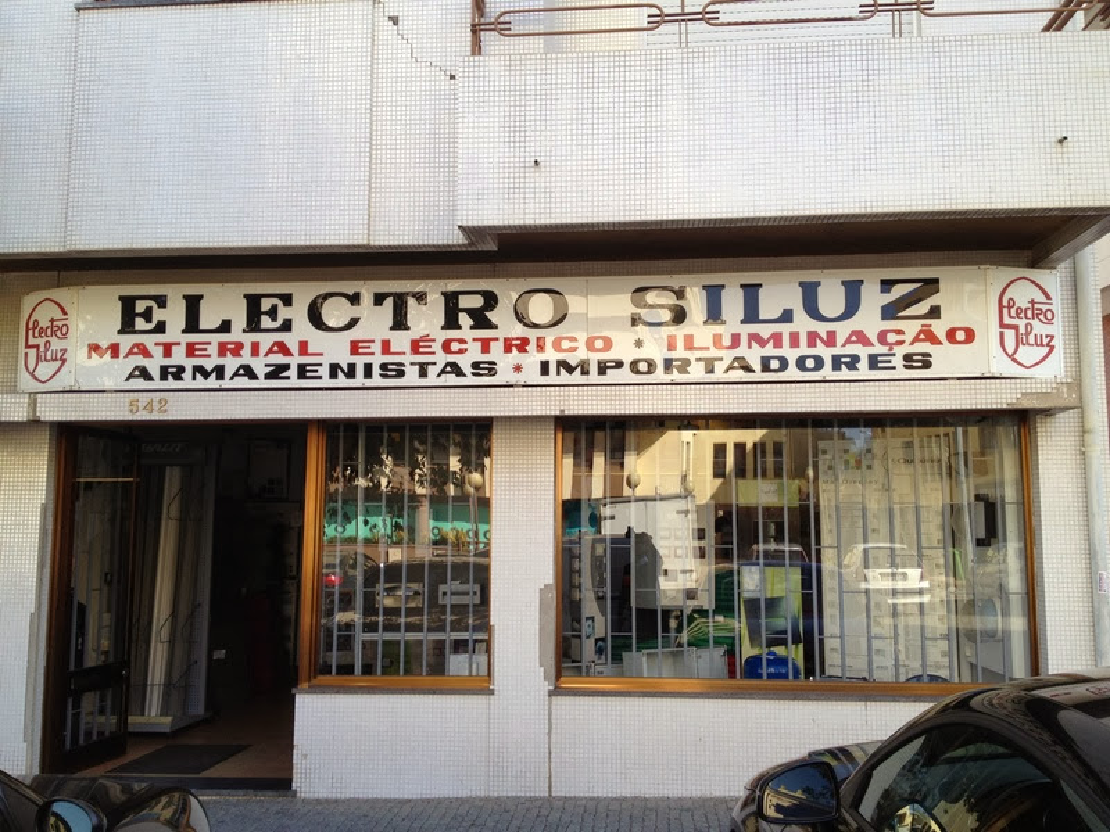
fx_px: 1122
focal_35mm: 35
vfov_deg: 40.7
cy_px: 416
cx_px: 555
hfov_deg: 52.6
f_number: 2.4
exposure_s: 1/263
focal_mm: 4.28
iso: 64
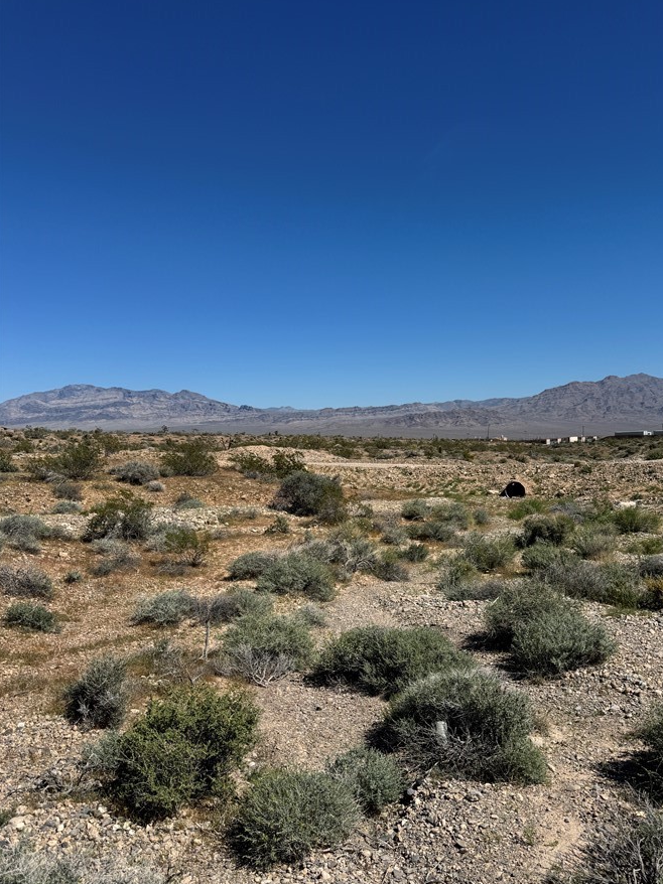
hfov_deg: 49.5
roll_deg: +1.5
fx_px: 715
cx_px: 384
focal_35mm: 28
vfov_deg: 63.4
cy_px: 470
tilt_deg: -3.3
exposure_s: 1/7937
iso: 80
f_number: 1.78
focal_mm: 6.76
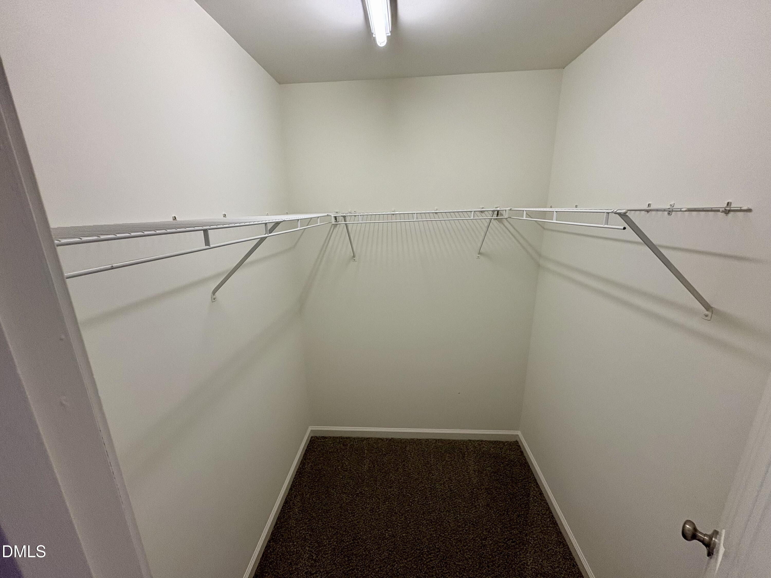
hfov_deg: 102.1
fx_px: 312
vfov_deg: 85.7
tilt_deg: -15.0
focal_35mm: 14
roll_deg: +1.1
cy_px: 289
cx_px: 386
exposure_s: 1/60
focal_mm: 2.22
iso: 160
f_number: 2.2
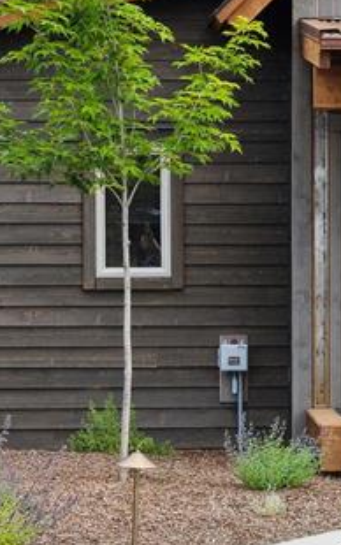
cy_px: 109
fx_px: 2303
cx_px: 388
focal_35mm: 155
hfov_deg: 8.4
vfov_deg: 13.4
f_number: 6.3
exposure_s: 1/500
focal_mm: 31
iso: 200
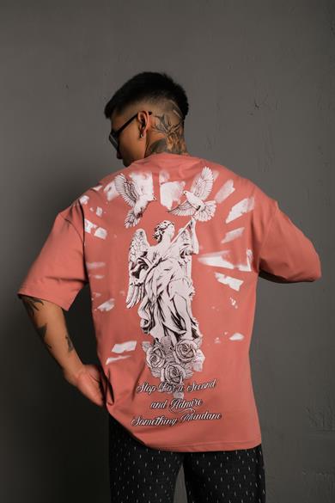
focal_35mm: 32
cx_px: 168
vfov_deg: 58.7
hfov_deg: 41.1
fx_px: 447
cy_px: 252
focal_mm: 21.4
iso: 160
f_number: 5
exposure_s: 1/160
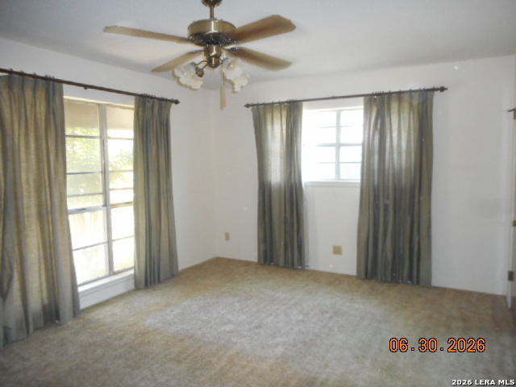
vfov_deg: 54.9
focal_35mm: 25
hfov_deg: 69.4
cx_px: 258
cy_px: 194
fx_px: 373
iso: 450
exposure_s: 1/25
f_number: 3.7
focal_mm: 4.5
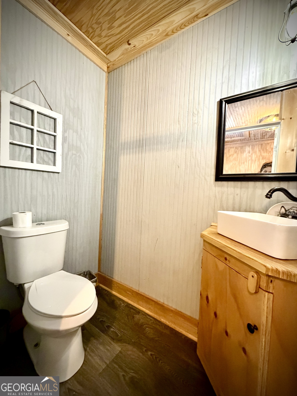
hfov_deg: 85.7
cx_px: 148
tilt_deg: -2.0
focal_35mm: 14
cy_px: 198
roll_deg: -3.1
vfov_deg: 102.1
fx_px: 160
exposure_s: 1/60
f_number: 2.2
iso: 640
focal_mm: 2.22
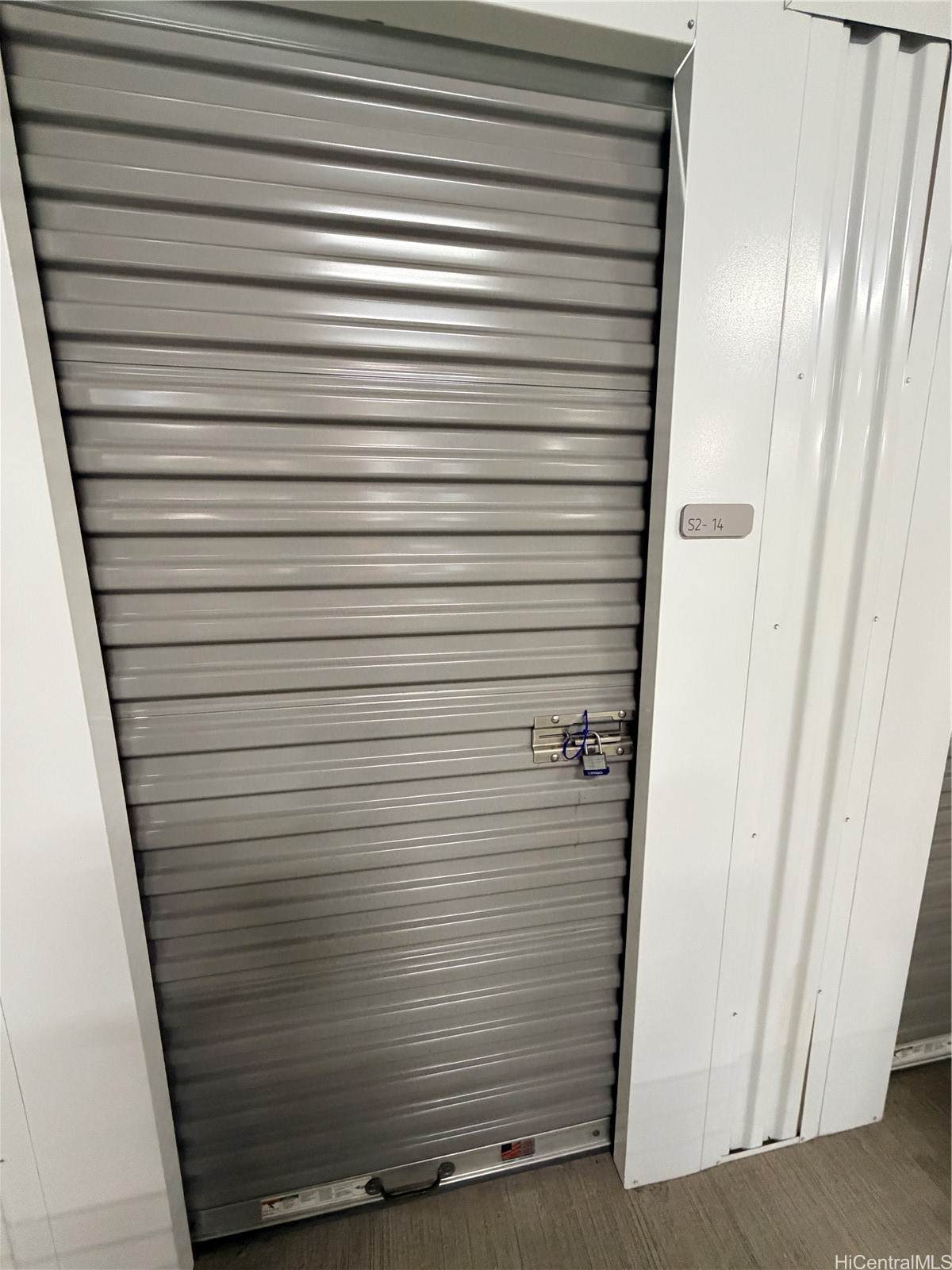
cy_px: 635
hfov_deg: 85.7
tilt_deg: -11.1
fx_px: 513
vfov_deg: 102.1
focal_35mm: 14
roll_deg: +0.5
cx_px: 476
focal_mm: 2.22
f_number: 2.2
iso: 500
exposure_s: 1/60
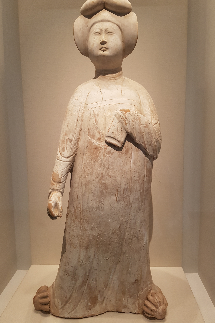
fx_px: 251
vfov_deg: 65.5
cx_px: 106
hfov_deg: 46.4
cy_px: 158
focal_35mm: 28
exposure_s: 1/50
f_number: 1.7
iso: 125
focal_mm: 4.2
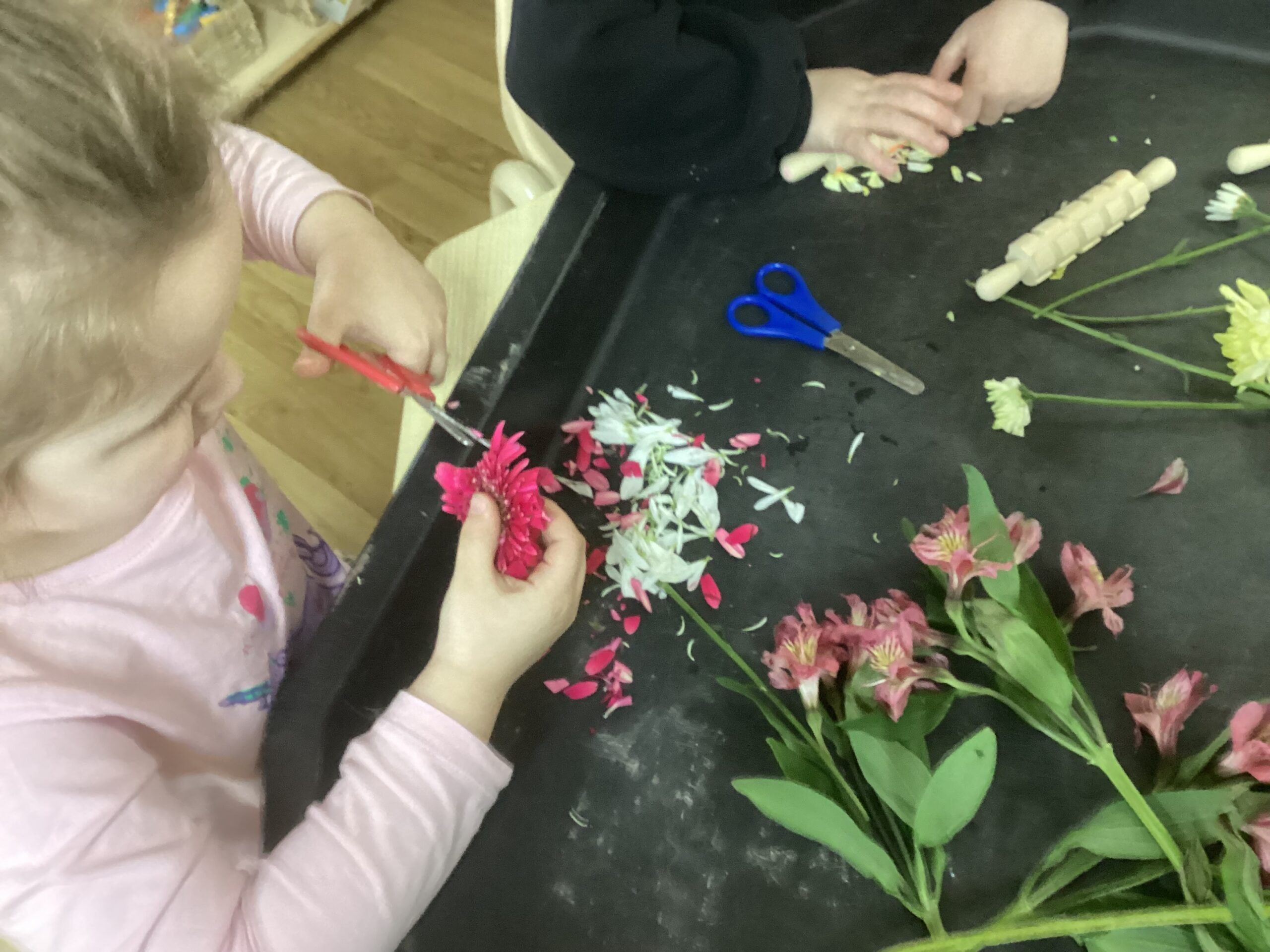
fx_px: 1137
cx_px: 635
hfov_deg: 58.4
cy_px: 476
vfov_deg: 45.4
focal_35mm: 31
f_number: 2.4
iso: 320
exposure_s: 1/33
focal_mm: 3.3
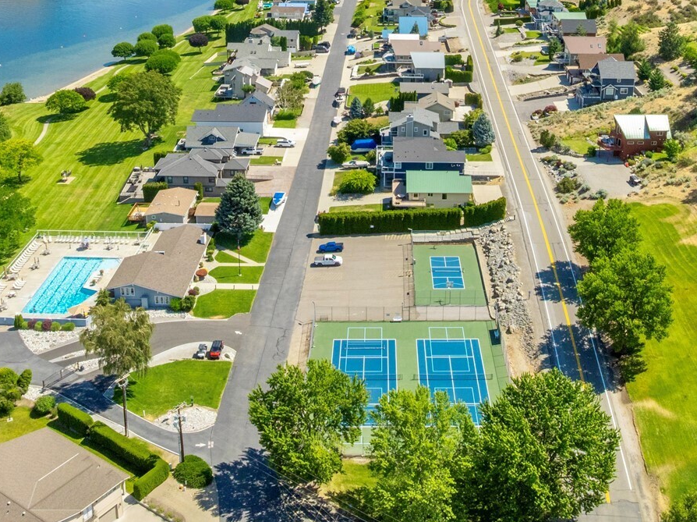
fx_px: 865
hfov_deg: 43.8
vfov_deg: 32.3
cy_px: 80
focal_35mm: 43
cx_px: 389
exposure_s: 1/500
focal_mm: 12.29
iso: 400
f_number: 11
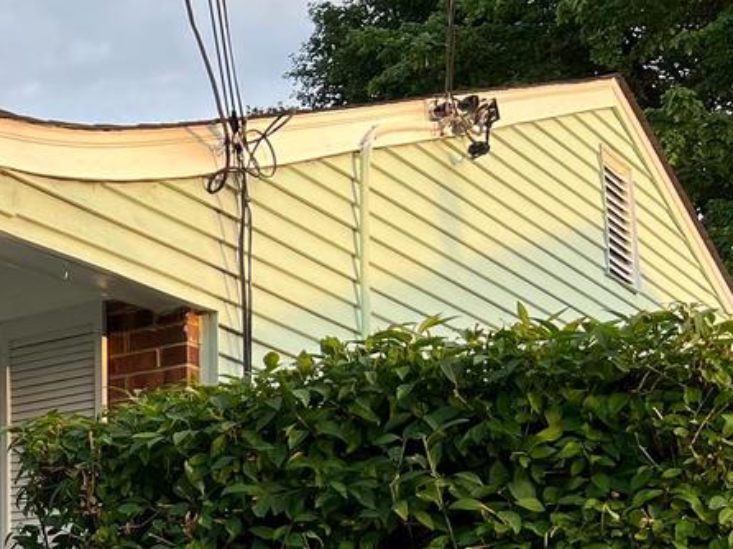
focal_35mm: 84
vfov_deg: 16.8
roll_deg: +0.3
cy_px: 649
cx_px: -294
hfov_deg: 20.6
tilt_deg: +3.8
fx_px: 1778
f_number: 1.5
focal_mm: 5.7
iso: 50
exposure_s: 1/509
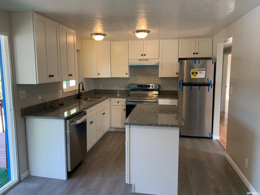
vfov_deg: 53.1
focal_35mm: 26
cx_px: 130
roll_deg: -0.7
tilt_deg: -9.3
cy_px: 98
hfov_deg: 67.3
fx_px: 195
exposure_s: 1/120
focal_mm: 4.25
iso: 80
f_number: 1.8
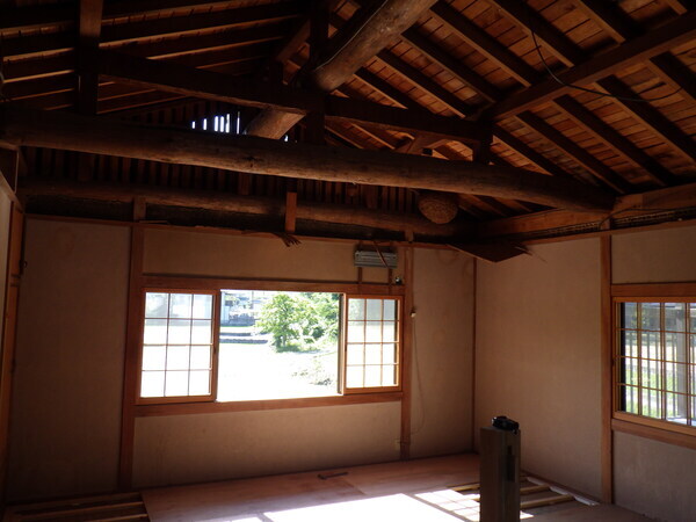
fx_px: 563
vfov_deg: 49.7
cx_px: 348
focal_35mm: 28
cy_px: 261
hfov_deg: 63.4
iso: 125
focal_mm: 5
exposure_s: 1/125
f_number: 3.5
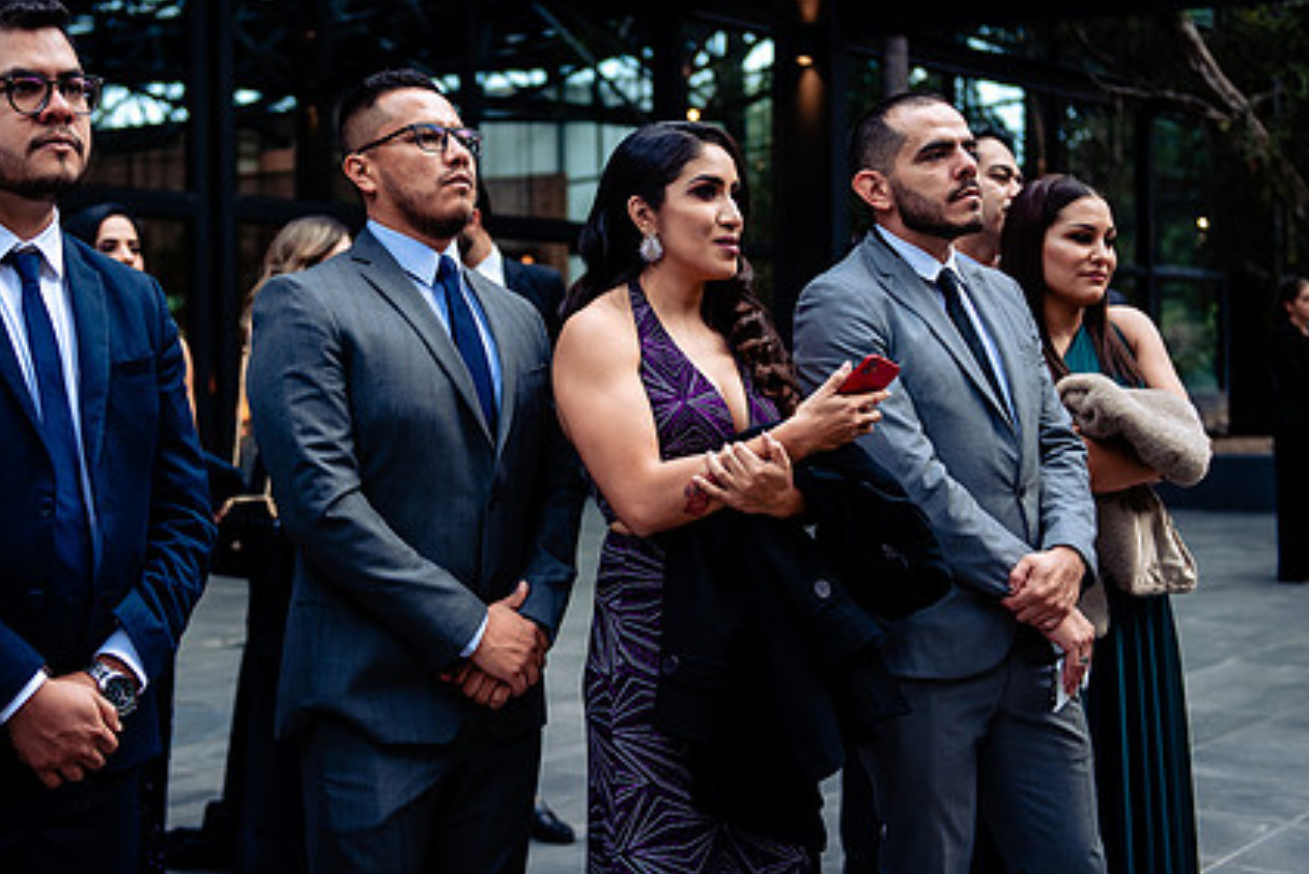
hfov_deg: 32.3
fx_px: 2255
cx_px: 547
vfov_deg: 21.9
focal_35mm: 62
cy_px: 375
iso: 320
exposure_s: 1/160
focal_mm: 45
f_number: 2.8
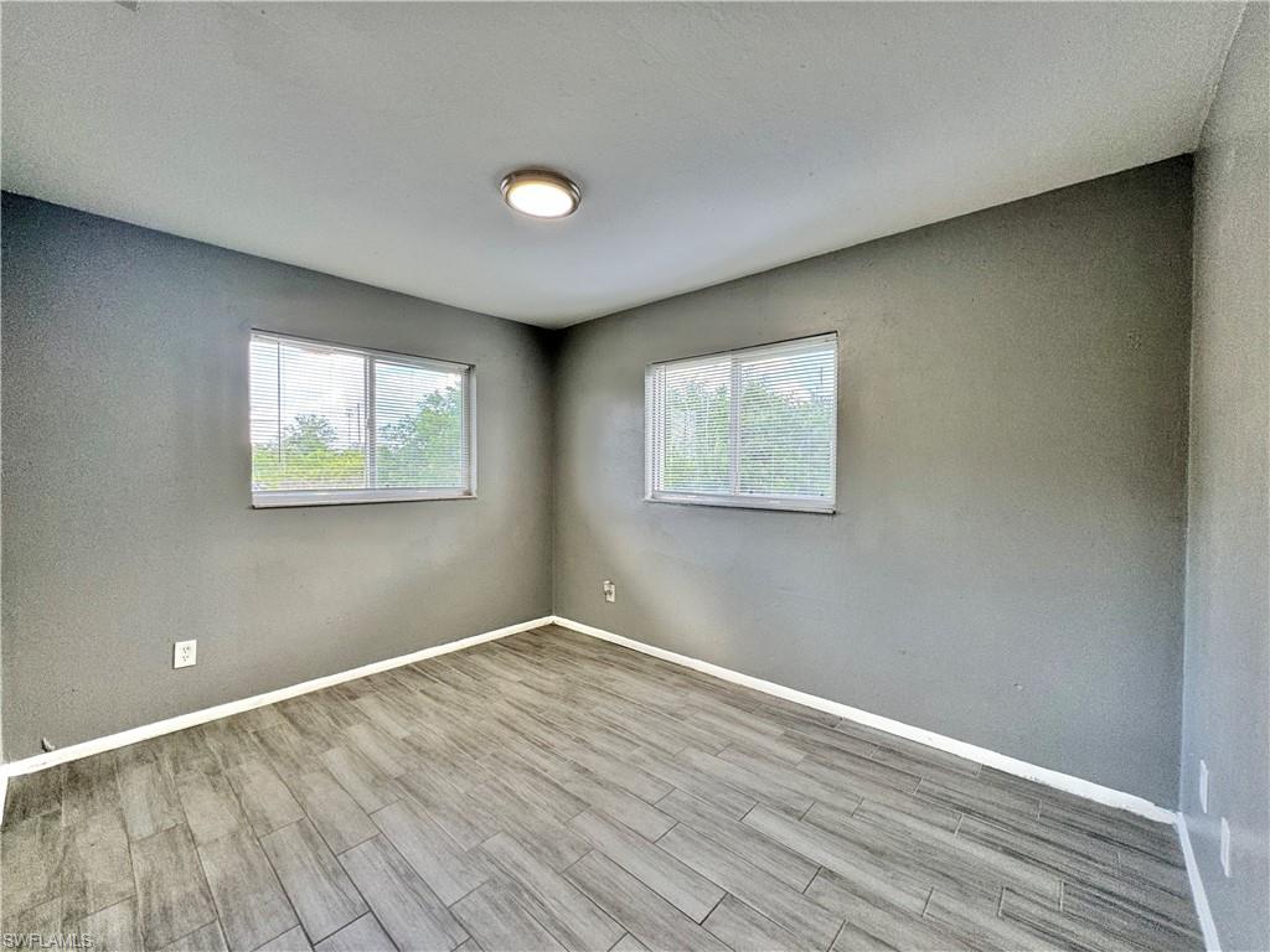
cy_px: 476
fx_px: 514
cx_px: 635
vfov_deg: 85.7
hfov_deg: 102.1
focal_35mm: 14
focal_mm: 2.22
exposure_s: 1/120
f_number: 2.2
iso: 80
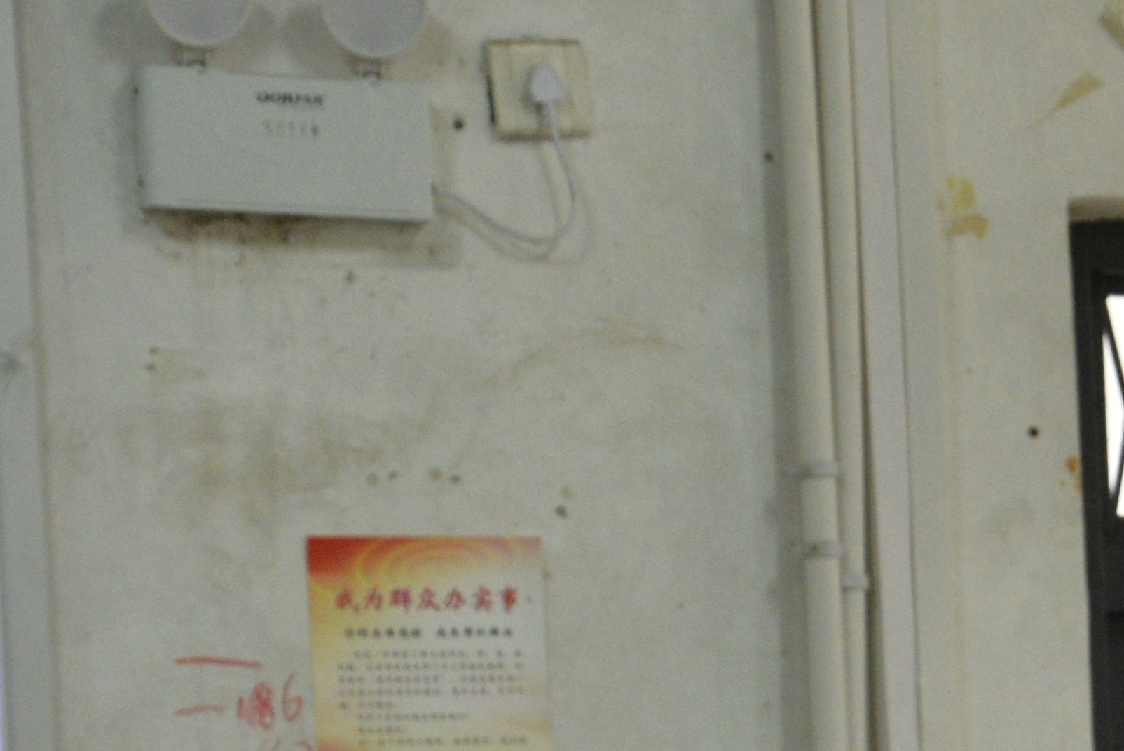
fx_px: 5622
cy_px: 1082
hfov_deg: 10.9
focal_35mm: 180
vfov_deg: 7.5
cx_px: 1764
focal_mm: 48
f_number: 5.6
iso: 2500
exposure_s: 1/100
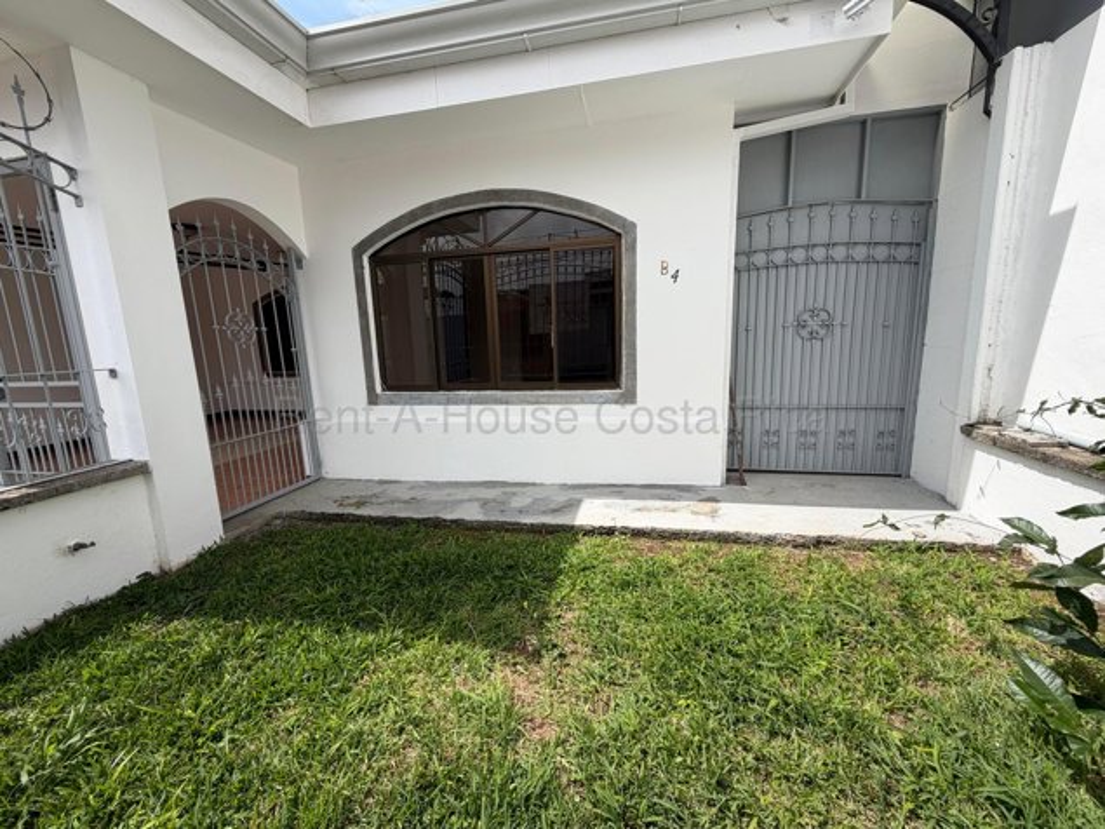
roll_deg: +2.3
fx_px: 447
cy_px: 414
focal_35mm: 14
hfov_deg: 102.1
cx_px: 552
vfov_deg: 85.7
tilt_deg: -9.3
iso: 20
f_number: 2.2
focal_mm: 2.22
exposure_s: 1/770
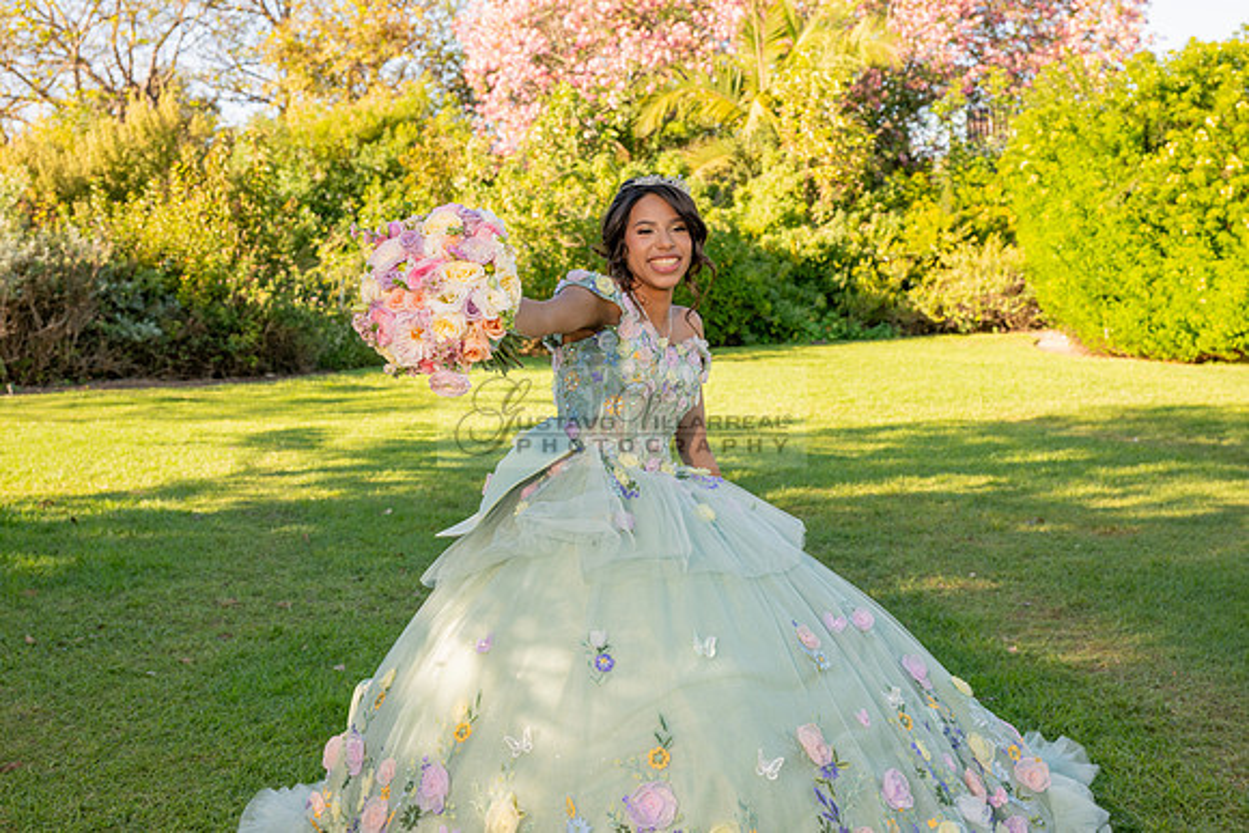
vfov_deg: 29.9
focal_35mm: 45
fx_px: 1562
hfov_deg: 43.6
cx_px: 624
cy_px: 416
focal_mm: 45
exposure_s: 1/200
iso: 200
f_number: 7.1
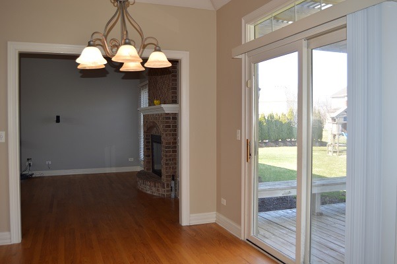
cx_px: 198
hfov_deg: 62.0
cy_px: 132
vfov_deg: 43.5
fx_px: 330
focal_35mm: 30
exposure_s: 1/125
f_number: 4
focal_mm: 20
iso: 180
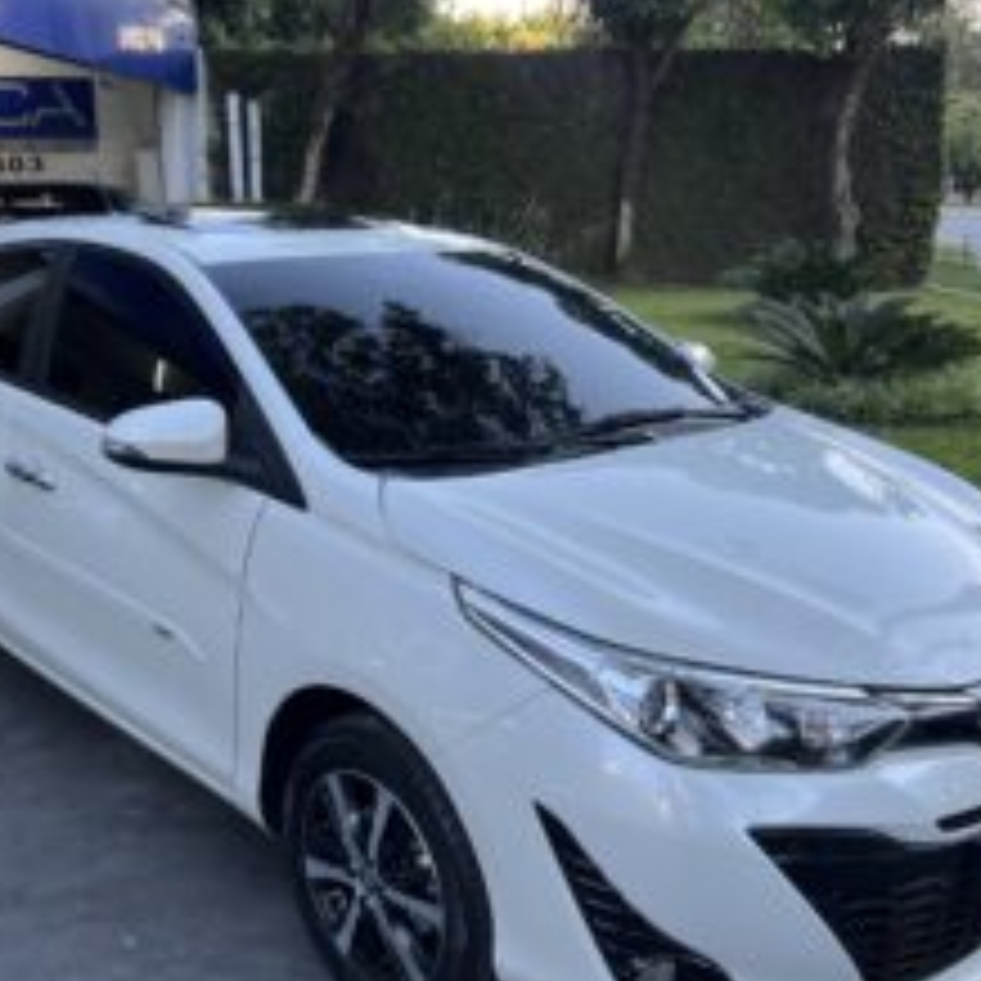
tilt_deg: -14.5
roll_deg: +0.8
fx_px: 1218
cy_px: 482
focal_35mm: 38
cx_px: 418
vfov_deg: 43.9
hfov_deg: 43.7
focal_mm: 5.7
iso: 40
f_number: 1.5
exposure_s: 1/120
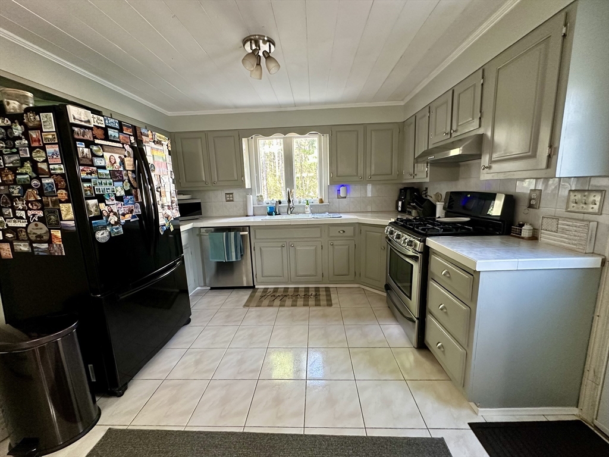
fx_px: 246
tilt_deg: -9.2
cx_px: 304
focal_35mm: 14
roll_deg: +1.5
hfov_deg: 102.1
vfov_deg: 85.7
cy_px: 228
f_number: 2.2
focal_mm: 2.22
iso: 400
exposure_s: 1/60
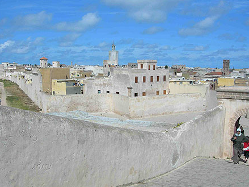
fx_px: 280
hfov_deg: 47.9
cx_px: 125
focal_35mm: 39
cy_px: 93
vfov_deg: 36.8
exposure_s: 1/874
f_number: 4.8
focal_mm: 7.8
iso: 50
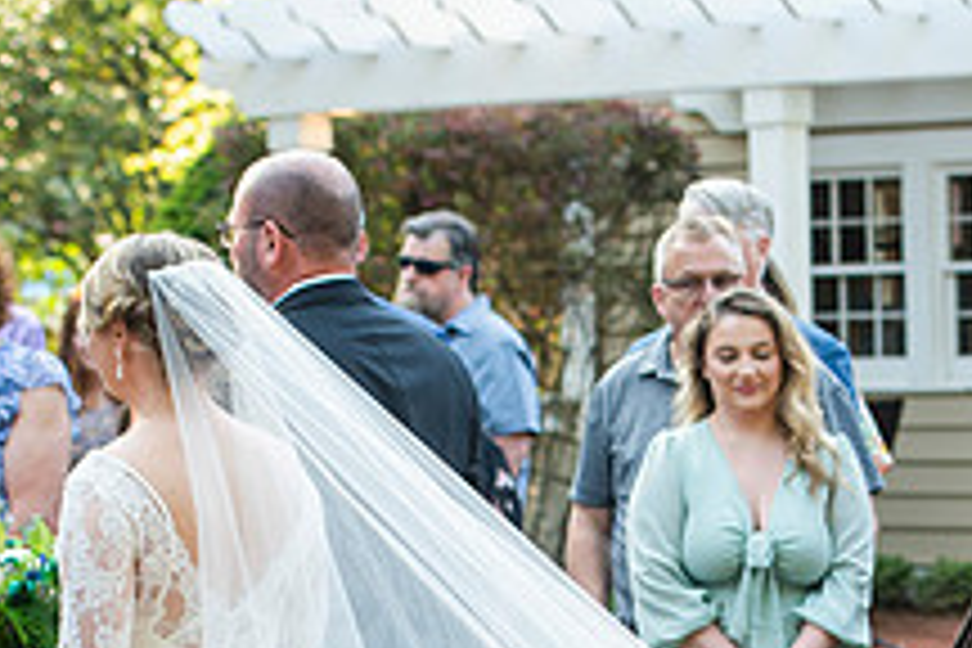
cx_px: 675
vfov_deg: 7.2
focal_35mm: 188
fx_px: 5076
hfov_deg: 10.9
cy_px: 860
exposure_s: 1/400
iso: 400
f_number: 3.5
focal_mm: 70
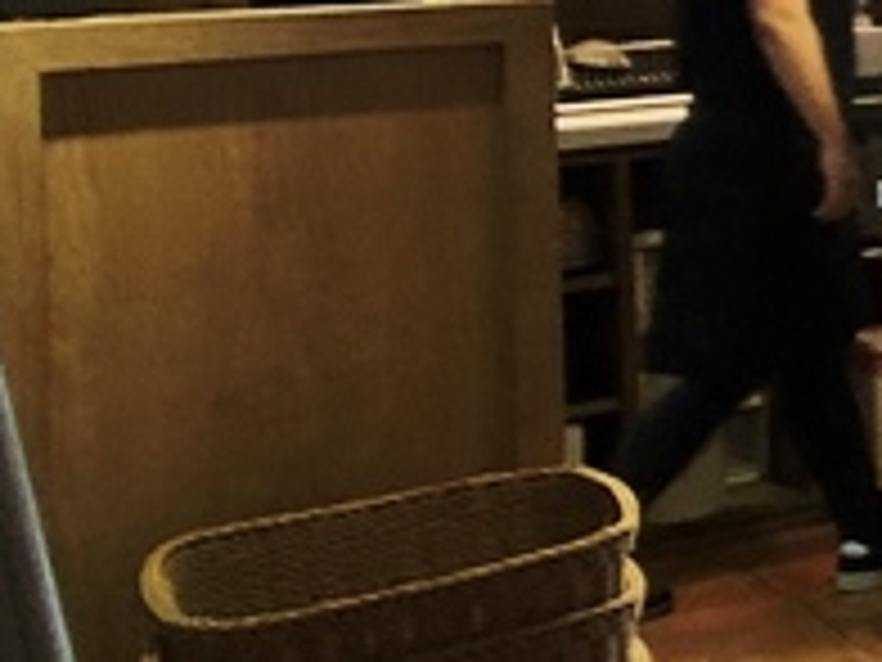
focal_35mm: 143
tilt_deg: -2.9
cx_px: 2232
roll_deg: +0.6
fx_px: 3644
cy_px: -77
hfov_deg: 11.2
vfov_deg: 10.2
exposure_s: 1/15
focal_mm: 3.99
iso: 50
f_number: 1.8
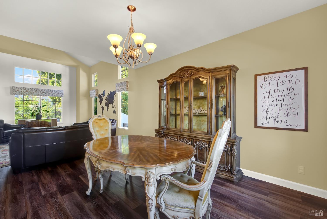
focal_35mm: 14
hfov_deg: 104.2
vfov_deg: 81.3
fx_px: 127
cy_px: 110
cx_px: 164
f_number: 14
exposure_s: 1/6
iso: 100
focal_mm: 14
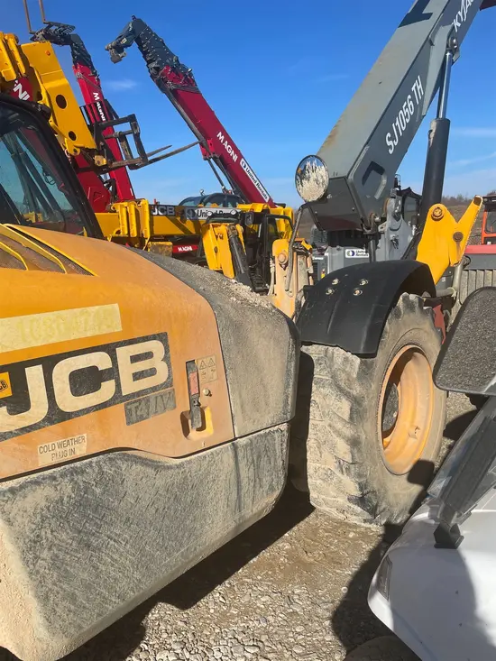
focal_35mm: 26
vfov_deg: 67.3
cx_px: 248
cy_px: 330
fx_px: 497
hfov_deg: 53.1
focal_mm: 4.2
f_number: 1.6
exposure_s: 1/4831
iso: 32
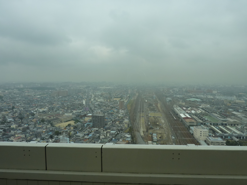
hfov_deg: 69.4
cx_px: 124
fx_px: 178
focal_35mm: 25
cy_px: 92
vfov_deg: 54.9
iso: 125
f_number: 5
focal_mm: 4.1
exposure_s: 1/500
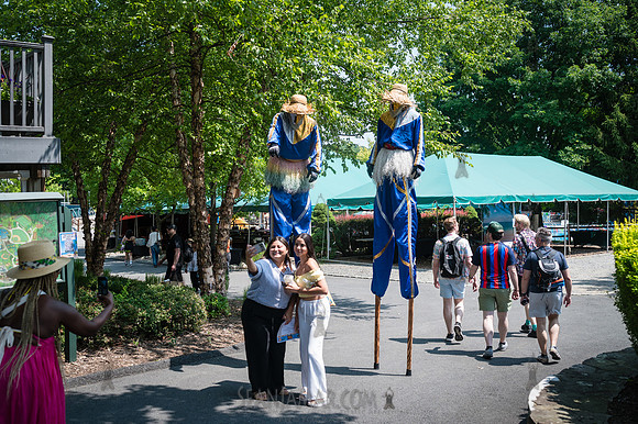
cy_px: 212
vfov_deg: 36.9
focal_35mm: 36
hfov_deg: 53.3
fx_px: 636
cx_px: 324
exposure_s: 1/1600
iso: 400
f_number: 3.5
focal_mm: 35
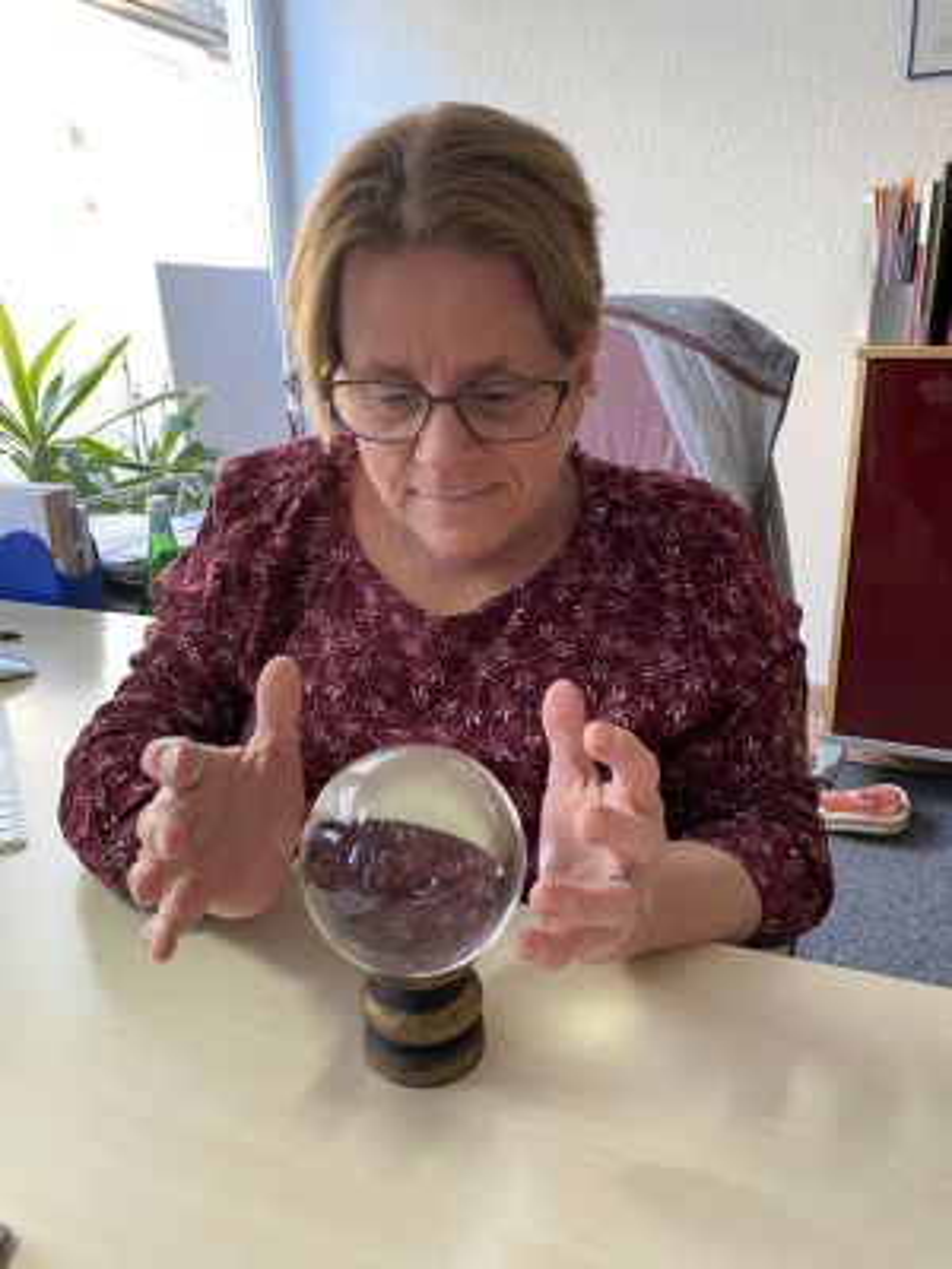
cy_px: 634
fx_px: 953
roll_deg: +1.6
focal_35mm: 26
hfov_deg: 53.1
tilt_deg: -16.8
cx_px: 476
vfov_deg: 67.3
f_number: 1.8
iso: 125
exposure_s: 1/50
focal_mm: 4.25
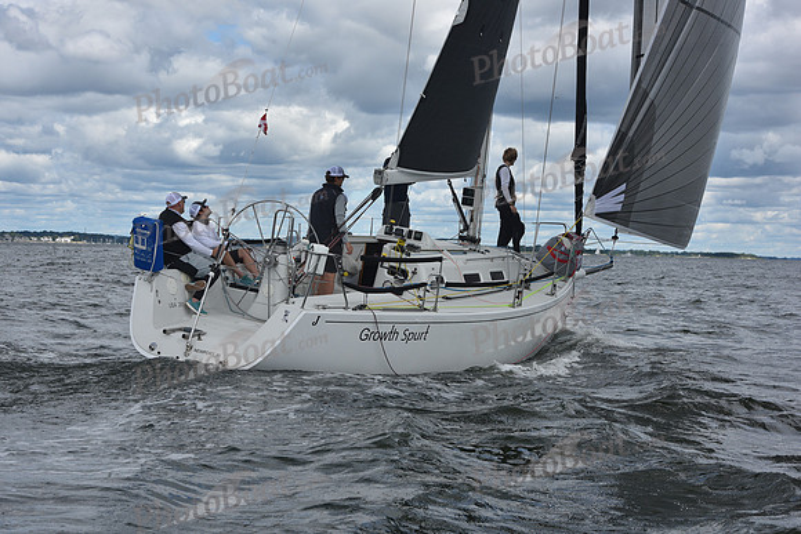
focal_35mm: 70
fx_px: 1558
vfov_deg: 19.5
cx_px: 400
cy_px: 267
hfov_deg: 28.8
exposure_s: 1/800
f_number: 9
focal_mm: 70
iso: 250
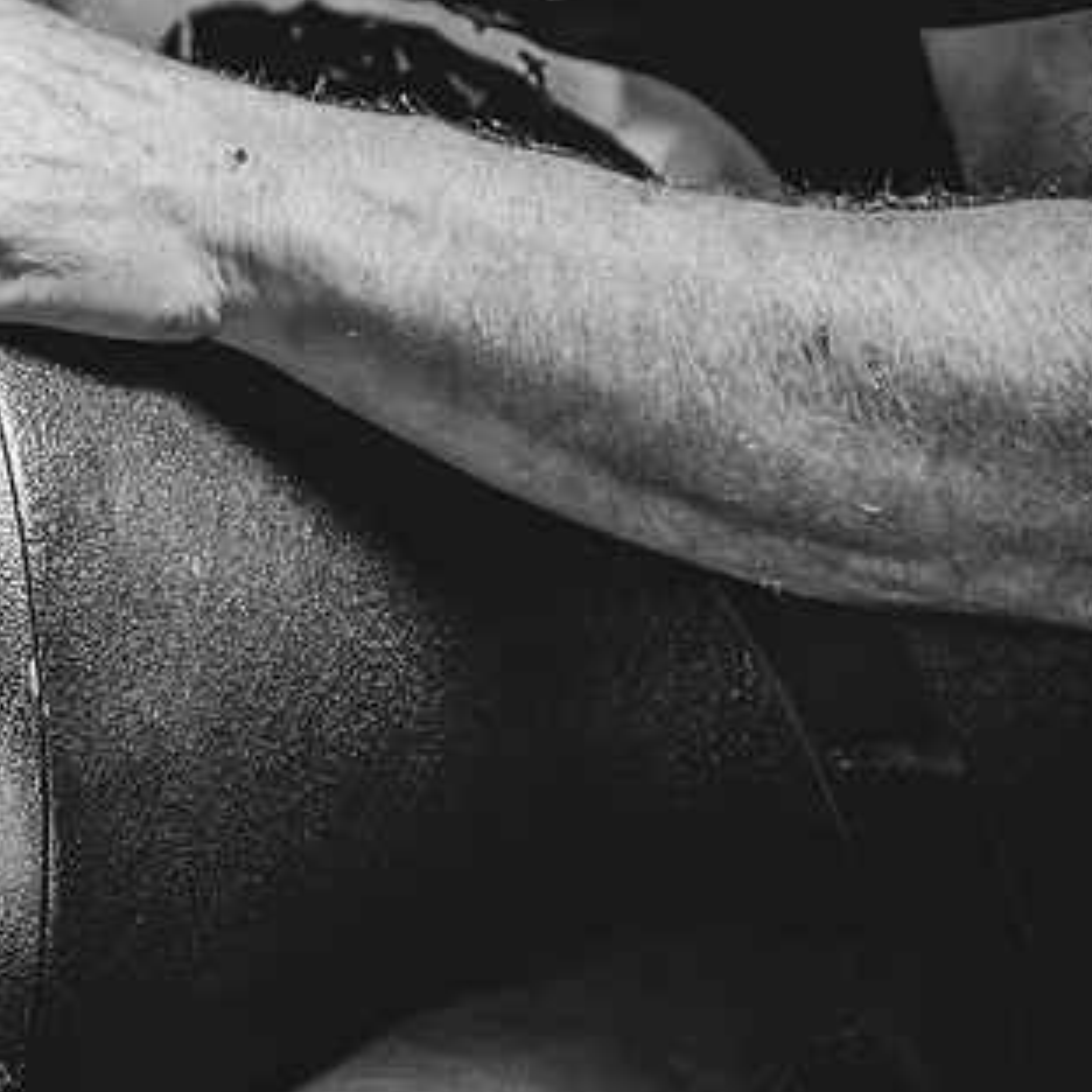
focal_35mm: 168
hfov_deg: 10.3
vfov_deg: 10.4
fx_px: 5996
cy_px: 498
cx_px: -41
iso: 12800
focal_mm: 86
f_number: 4
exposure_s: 1/250
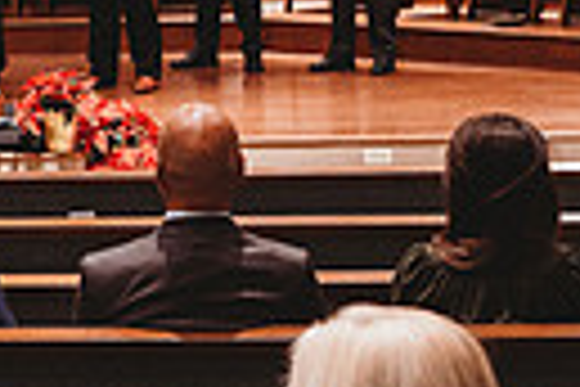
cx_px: -121
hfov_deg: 12.8
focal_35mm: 157
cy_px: -115
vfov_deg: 8.6
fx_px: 2529
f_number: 4
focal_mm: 35
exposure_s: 1/125
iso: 2000
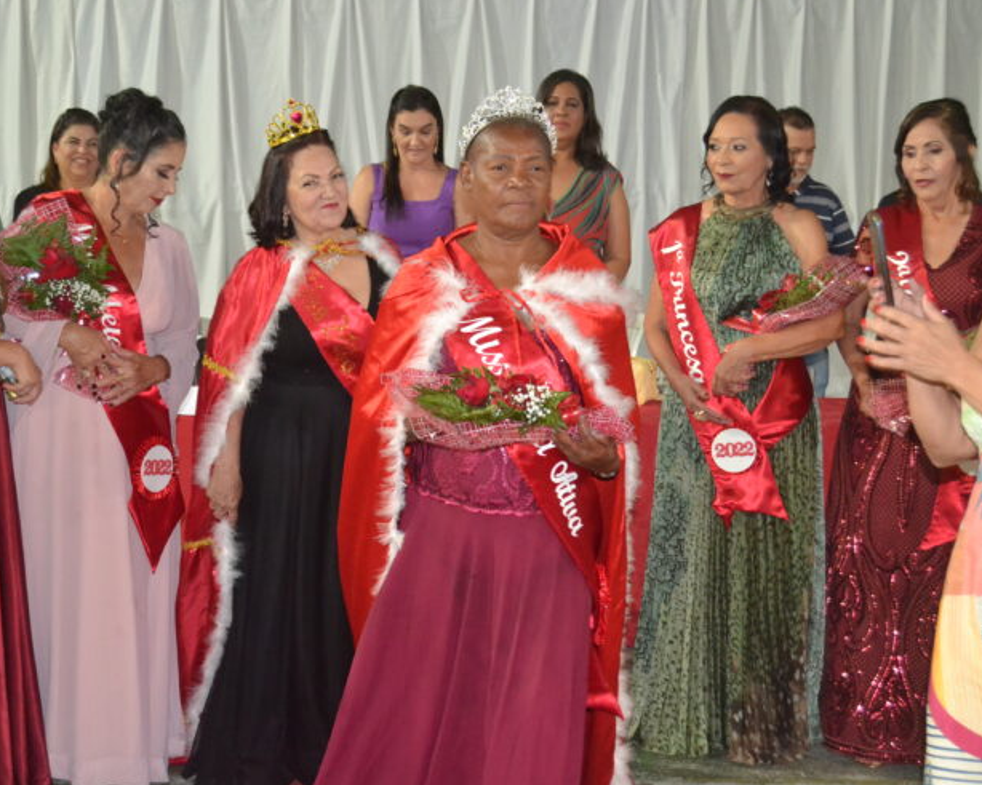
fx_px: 1598
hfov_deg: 34.1
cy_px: 395
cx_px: 441
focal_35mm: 55
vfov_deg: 27.6
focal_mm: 32
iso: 3200
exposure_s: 1/60
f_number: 4.5
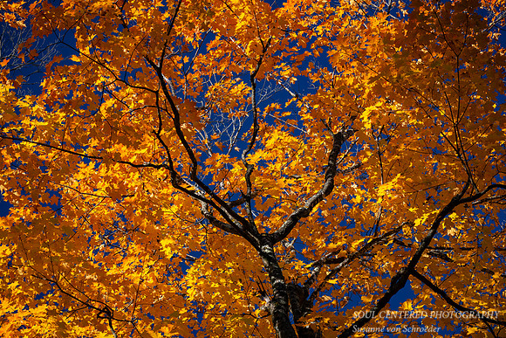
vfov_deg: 9.4
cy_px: 169
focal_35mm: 146
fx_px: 2052
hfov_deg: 14.1
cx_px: 253
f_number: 8
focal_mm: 146
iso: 400
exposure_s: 1/250
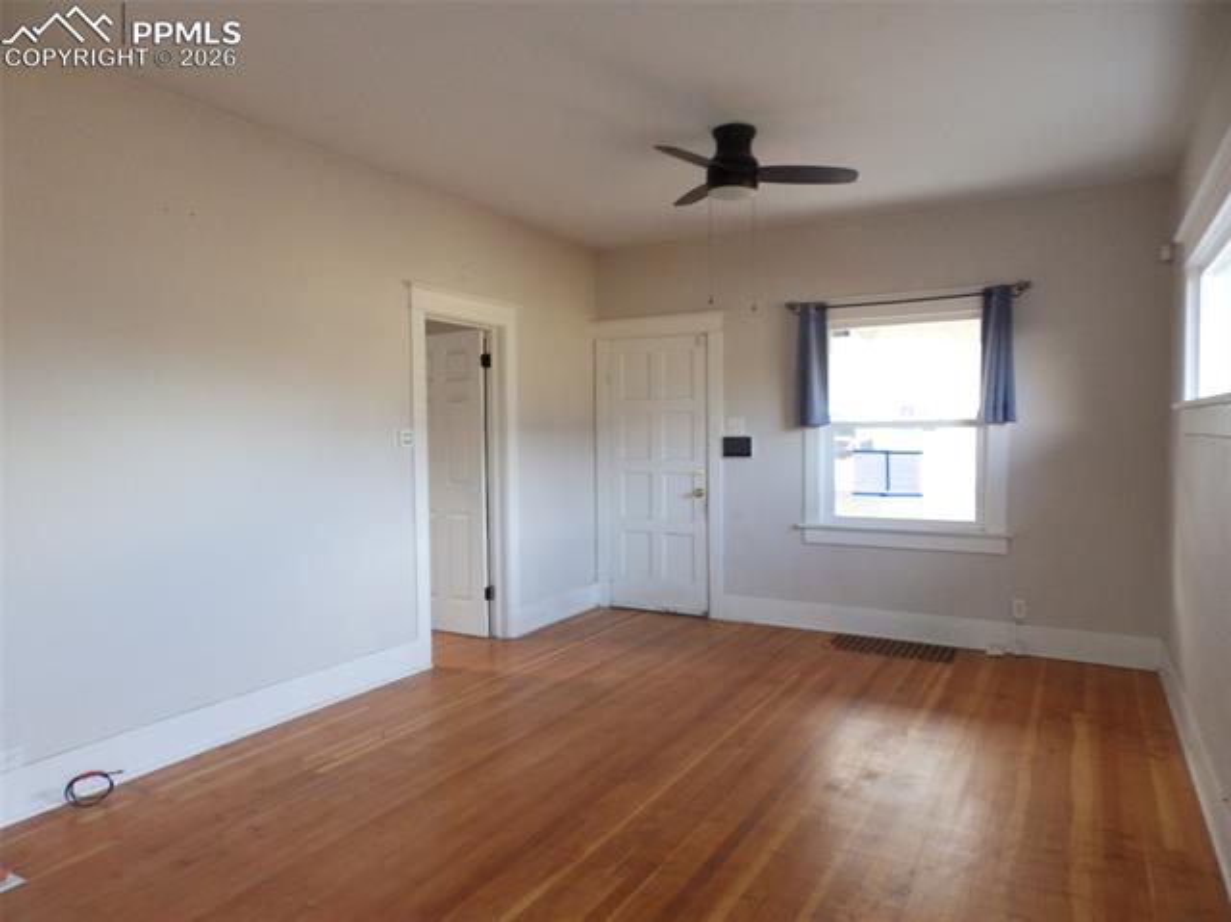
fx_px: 782
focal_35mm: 22
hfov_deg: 76.4
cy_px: 461
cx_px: 616
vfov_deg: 61.0
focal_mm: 4
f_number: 3.4
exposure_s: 1/30
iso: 320
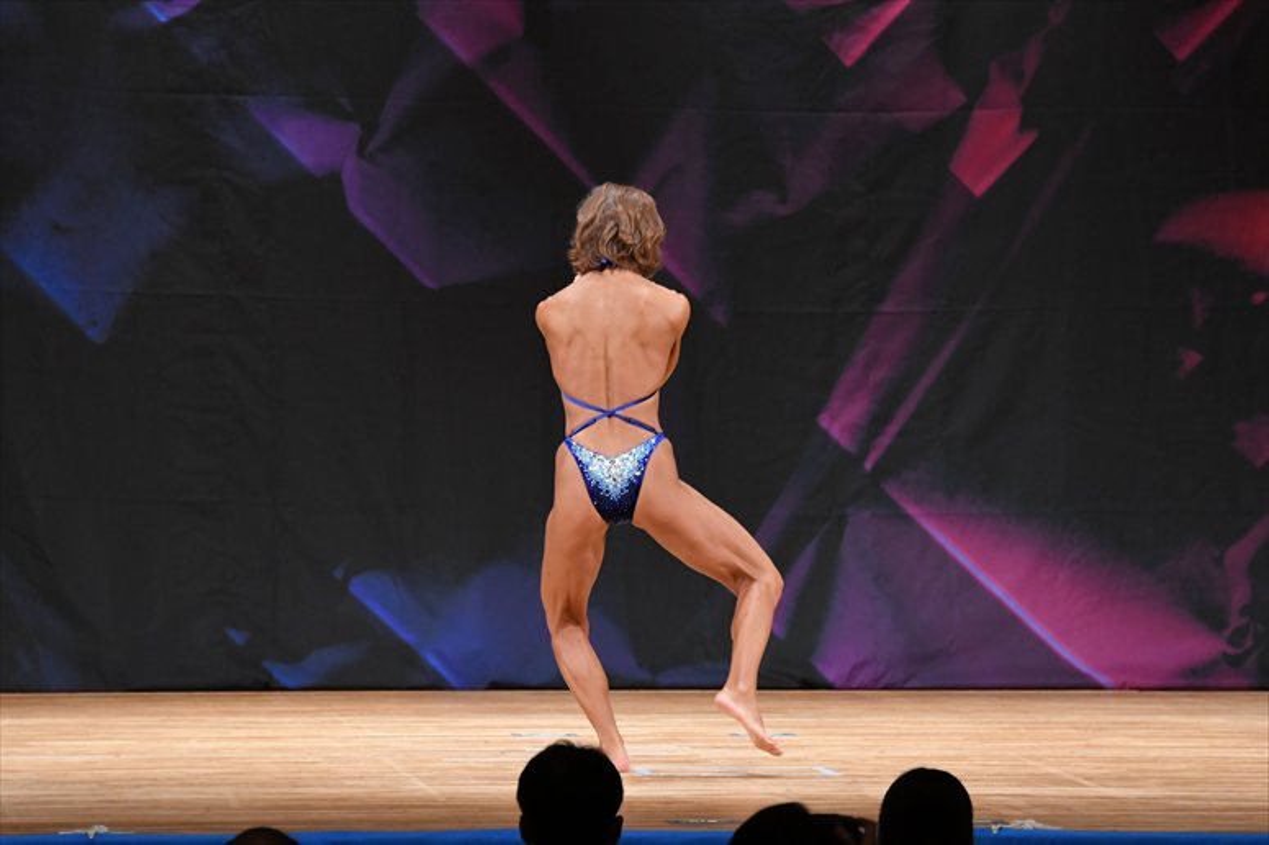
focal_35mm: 255
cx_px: 634
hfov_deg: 8.1
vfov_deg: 5.4
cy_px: 422
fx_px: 8984
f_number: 5.6
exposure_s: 1/400
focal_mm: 170
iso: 3200
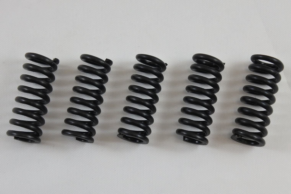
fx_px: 574
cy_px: 97
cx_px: 146
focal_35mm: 71
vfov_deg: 19.2
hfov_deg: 28.5
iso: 500
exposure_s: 1/125
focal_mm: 26.4
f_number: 5.3
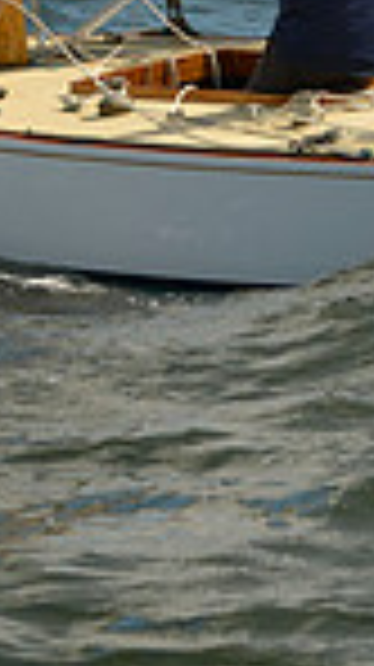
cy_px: -101
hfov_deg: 4.2
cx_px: 212
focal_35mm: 288
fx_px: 5089
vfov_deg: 7.4
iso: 280
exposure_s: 1/1600
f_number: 8
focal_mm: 70
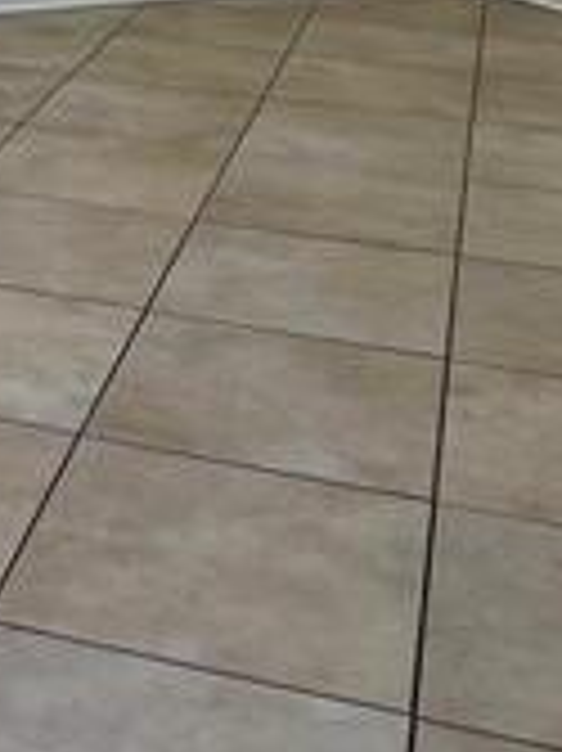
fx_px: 1691
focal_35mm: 78
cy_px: 95
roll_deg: -2.1
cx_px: -92
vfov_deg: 24.4
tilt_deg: -16.7
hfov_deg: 18.0
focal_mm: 5.7
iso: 40
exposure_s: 1/217
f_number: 1.5
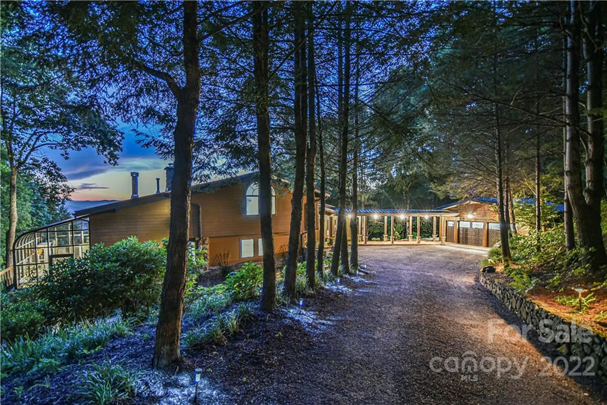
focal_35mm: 18
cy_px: 202
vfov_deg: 67.4
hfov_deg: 90.0
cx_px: 304
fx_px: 304
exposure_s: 1/4
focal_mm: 18
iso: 1600
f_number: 2.8
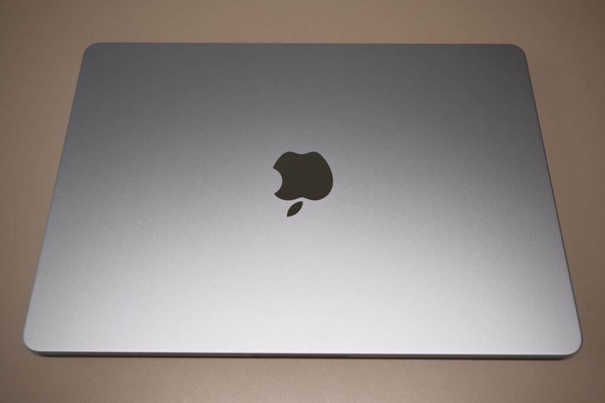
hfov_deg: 54.4
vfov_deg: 37.9
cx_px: 302
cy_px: 202
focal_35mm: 35
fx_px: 588
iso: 400
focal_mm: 23
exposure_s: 1/170
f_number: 2.8
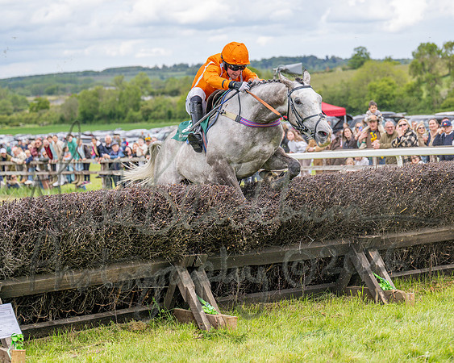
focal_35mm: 100
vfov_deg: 15.3
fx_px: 1345
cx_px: 301
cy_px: 132
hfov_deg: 19.1
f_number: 2.8
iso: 200
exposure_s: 1/1600
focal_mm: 70
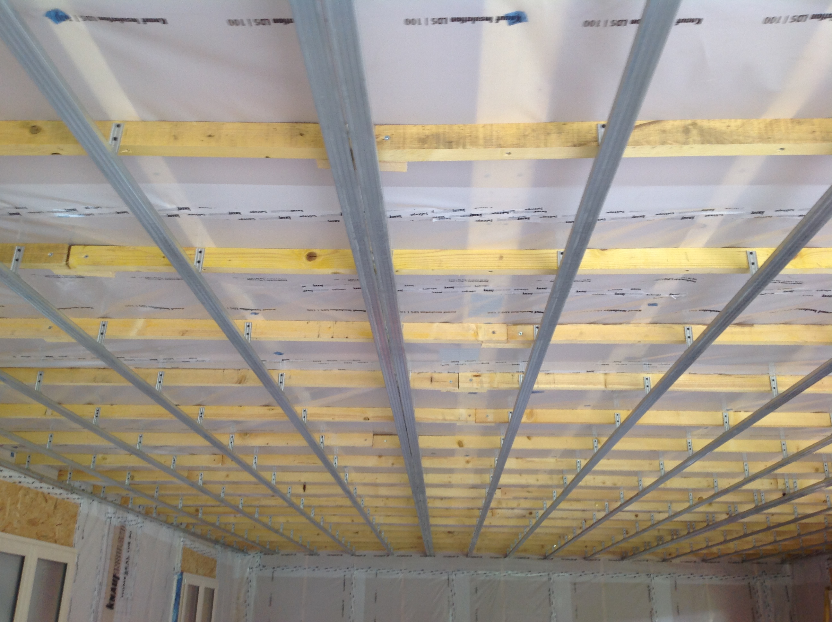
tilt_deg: +24.2
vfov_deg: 40.6
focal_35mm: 35
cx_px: 416
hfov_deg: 52.7
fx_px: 840
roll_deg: -0.3
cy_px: 311
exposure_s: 1/15
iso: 50
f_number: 2.4
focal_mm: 4.28
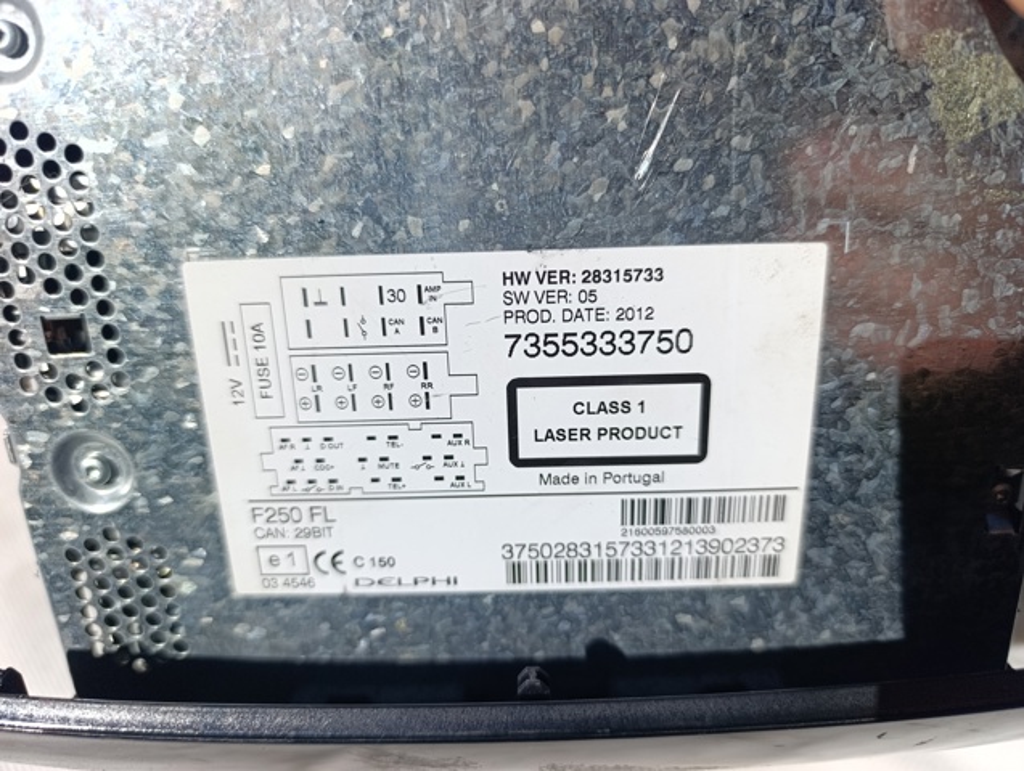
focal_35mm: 23
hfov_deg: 73.8
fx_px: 682
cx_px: 512
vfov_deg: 59.0
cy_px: 386
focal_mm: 6.14
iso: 50
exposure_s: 1/1041
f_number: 1.6
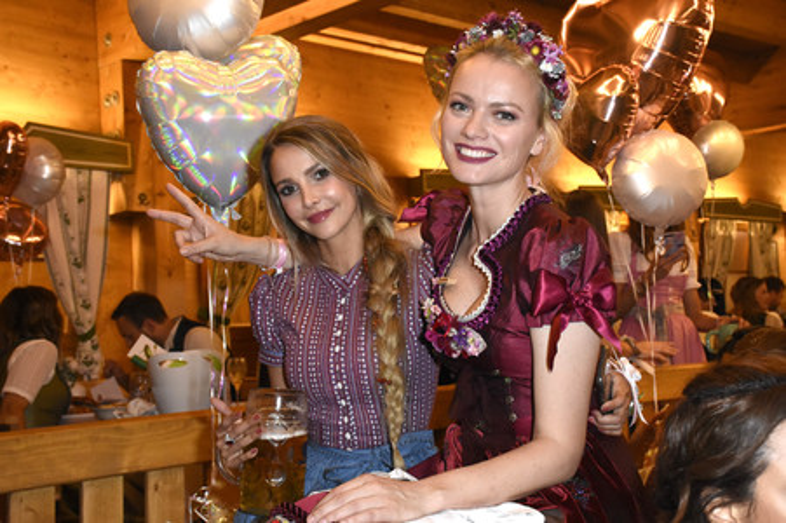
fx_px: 1113
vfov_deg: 26.4
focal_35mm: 51
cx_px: 393
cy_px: 262
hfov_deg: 38.9
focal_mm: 34
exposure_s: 1/125
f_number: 6.3
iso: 5000
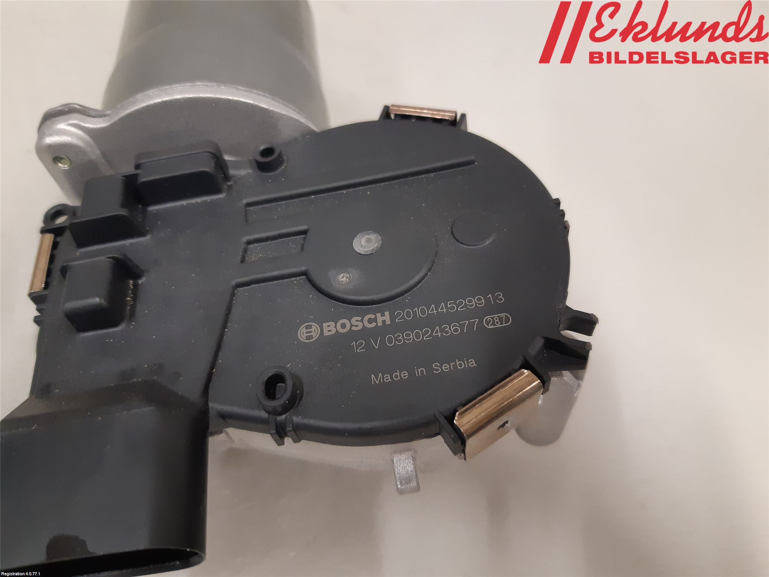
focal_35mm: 26
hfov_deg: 67.3
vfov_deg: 53.1
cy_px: 288
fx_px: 578
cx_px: 384
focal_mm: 3.93
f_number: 1.7
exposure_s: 1/50
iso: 250
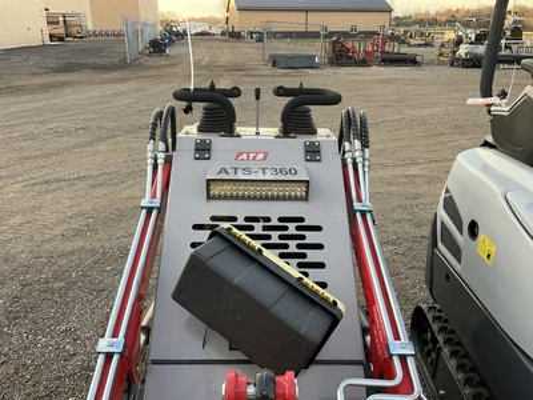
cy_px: 200
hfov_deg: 61.7
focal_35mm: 29
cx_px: 266
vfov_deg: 48.2
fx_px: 447
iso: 32
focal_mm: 3
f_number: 1.8
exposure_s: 1/122
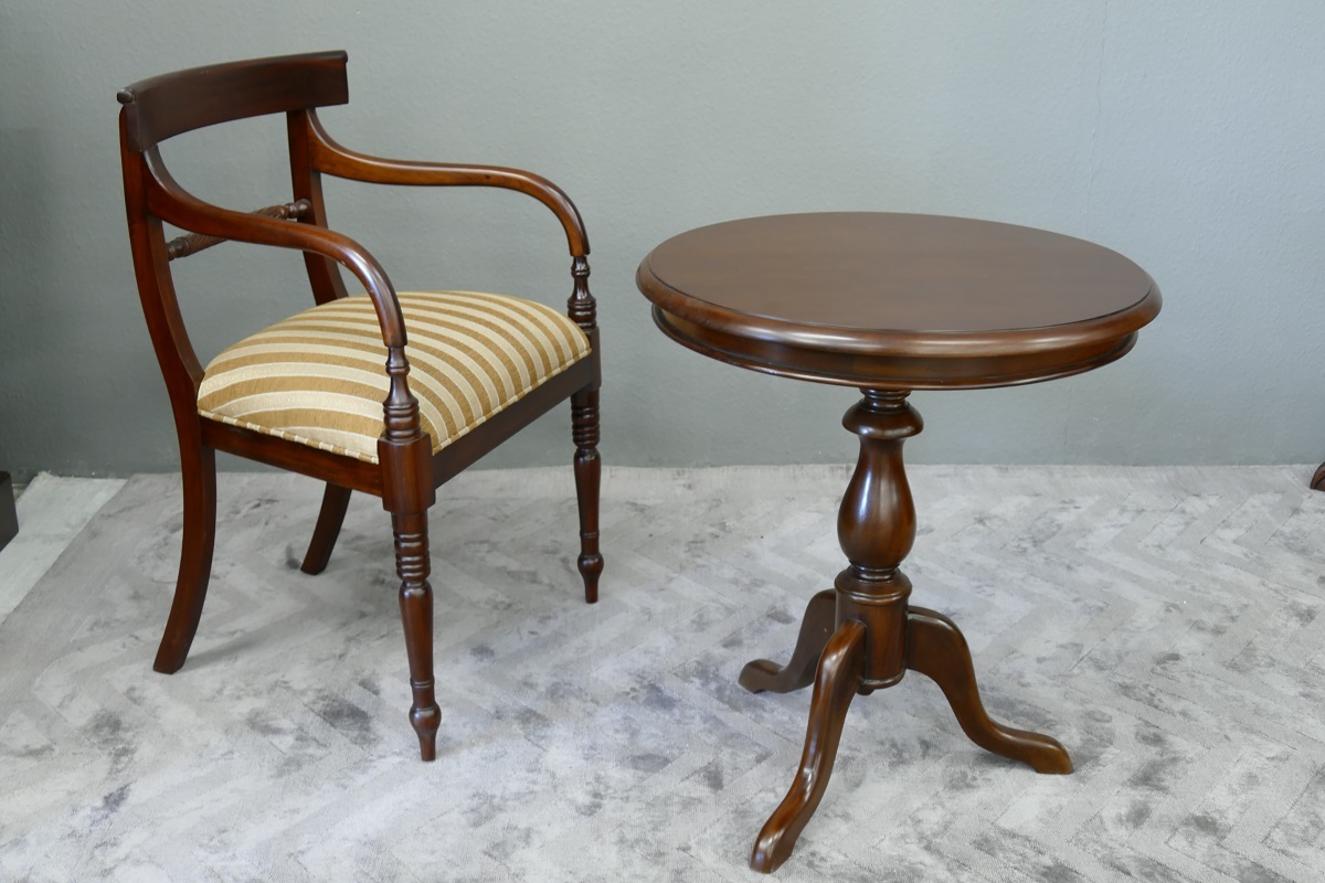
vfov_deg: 31.9
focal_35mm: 42
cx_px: 662
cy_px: 442
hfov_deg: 46.4
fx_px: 1546
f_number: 3.2
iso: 125
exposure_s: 1/4
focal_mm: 15.26
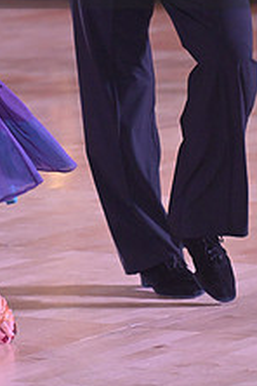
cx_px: 13
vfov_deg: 6.0
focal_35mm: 340
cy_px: -49
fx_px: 3641
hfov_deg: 4.0
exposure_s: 1/320
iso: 3200
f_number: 5
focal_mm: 130
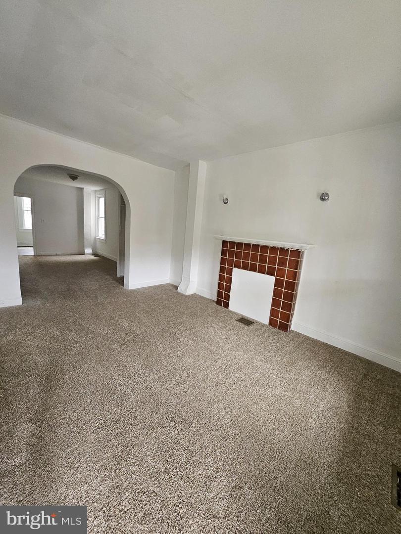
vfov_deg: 106.2
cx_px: 200
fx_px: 201
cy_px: 267
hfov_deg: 89.9
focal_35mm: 13
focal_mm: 1.74
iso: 320
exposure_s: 1/60
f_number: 2.2
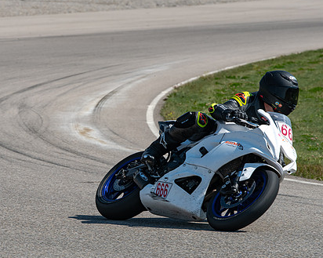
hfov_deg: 6.5
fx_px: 2828
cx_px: 135
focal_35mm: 296
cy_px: 166
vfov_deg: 5.2
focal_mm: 200
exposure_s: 1/800
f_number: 9
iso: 180
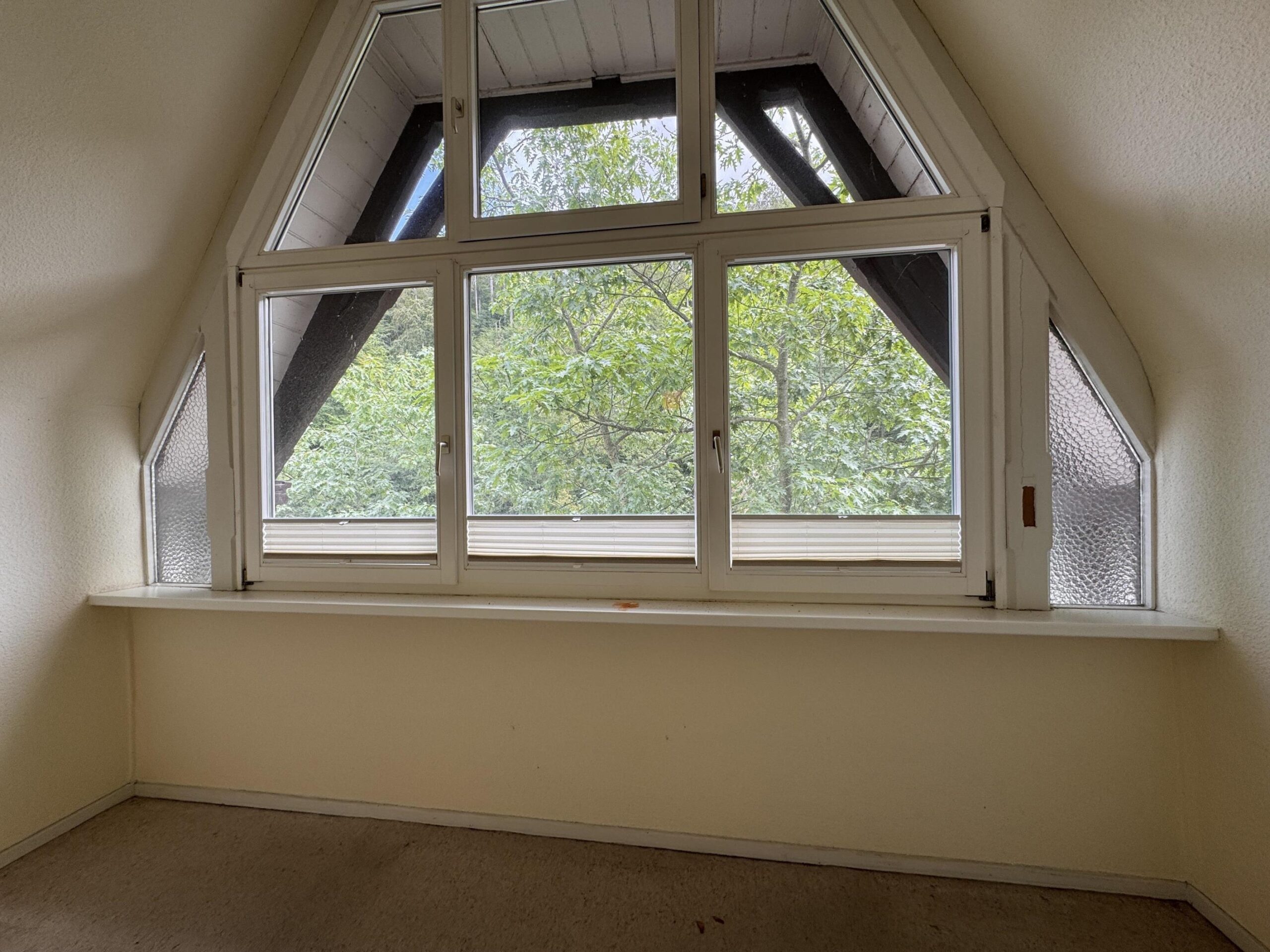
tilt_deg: +0.0
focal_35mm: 14
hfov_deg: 102.1
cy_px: 476
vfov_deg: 85.7
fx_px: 514
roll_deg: +1.4
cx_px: 635
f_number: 2.2
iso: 40
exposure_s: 1/133
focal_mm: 2.22
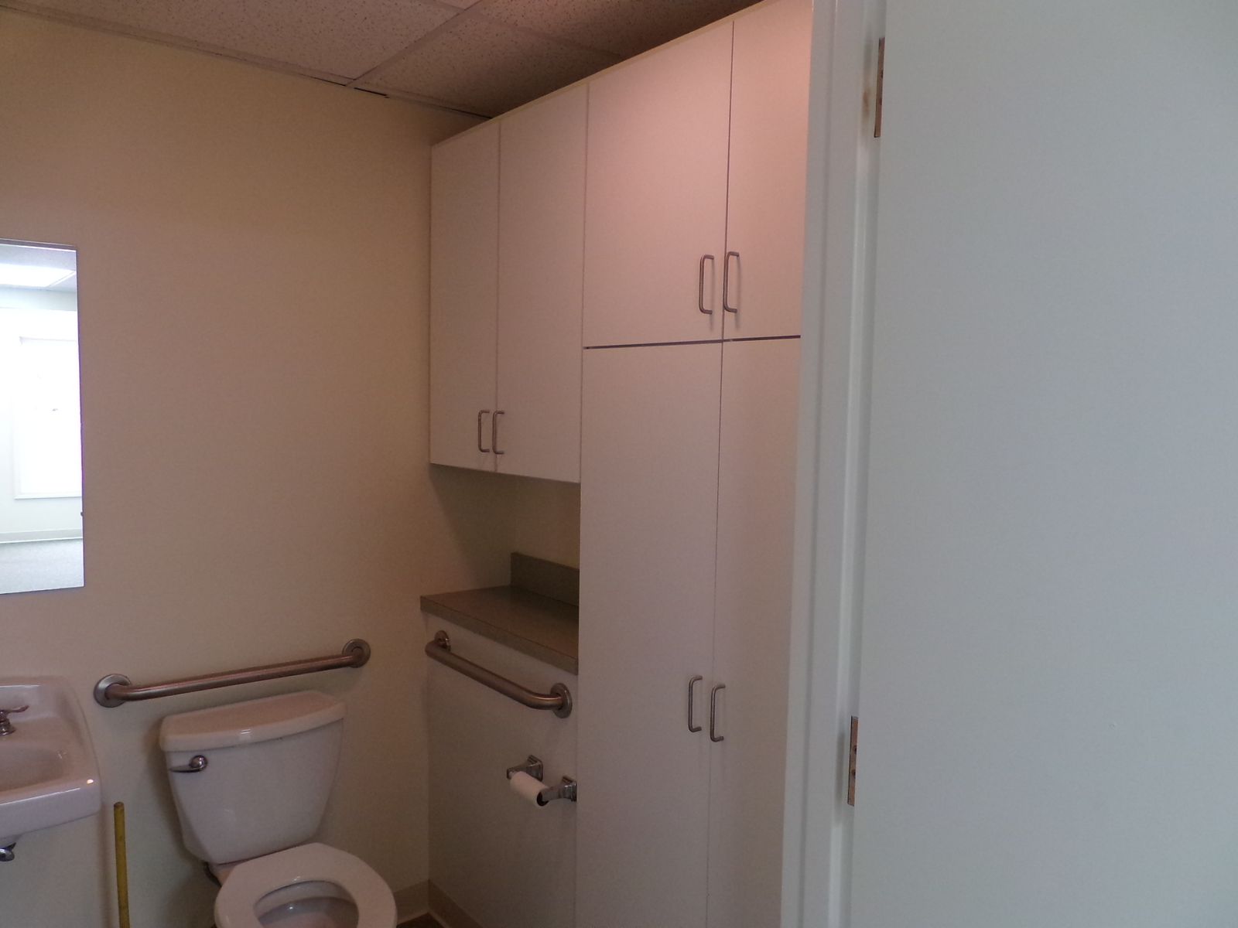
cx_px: 619
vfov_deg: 53.1
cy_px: 464
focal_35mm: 26
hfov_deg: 67.3
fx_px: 930
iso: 200
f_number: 3.2
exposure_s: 1/38
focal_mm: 4.7
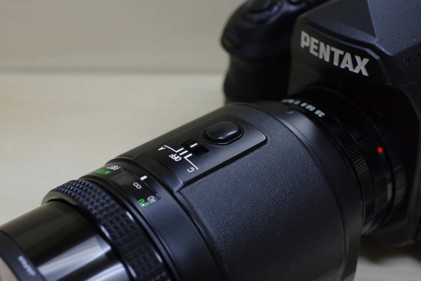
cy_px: 140
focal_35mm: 52
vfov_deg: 26.0
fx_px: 608
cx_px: 210
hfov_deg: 38.2
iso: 800
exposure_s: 1/20
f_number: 6.3
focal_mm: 35
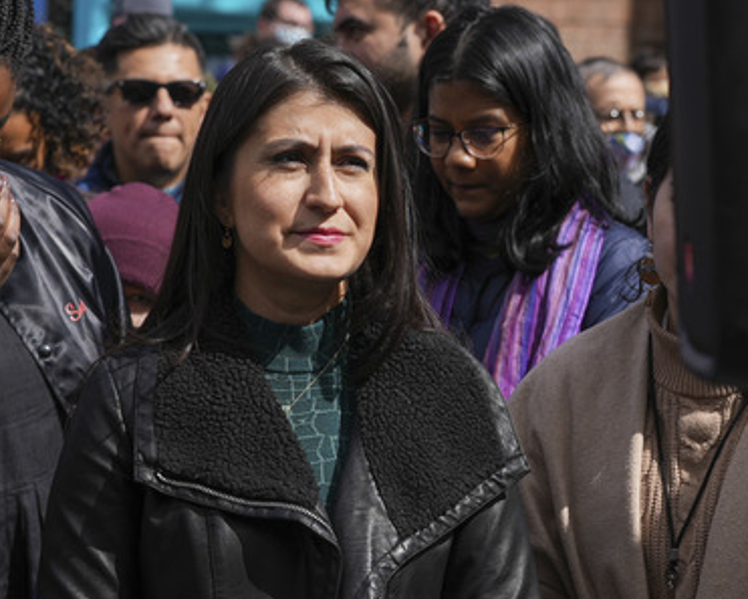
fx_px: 2923
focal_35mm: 132
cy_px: 301
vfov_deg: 11.7
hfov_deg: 14.6
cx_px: 321
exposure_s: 1/640
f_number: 9
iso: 160
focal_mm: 116
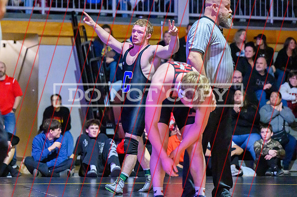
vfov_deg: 10.3
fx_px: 1098
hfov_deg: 15.4
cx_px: 131
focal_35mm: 133
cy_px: 78
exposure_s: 1/640
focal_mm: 105
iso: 16000
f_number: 2.8
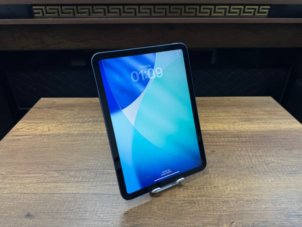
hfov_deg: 71.6
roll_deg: -0.1
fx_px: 209
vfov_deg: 56.8
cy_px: 114
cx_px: 151
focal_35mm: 24
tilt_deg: -29.9
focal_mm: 6.76
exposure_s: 1/100
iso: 100
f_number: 1.78
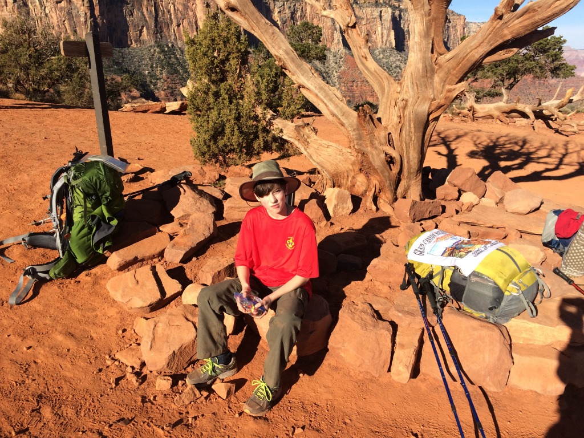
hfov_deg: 61.7
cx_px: 292
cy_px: 219
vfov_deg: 48.2
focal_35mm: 29
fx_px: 489
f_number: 2.2
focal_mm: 4.15
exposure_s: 1/1786
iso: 32
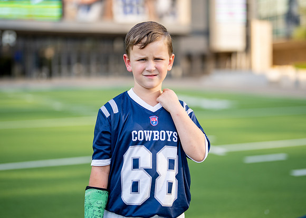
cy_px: 100
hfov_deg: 32.6
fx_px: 524
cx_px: 156
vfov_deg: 23.5
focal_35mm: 60
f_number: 1.2
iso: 100
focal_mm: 50
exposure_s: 1/2000
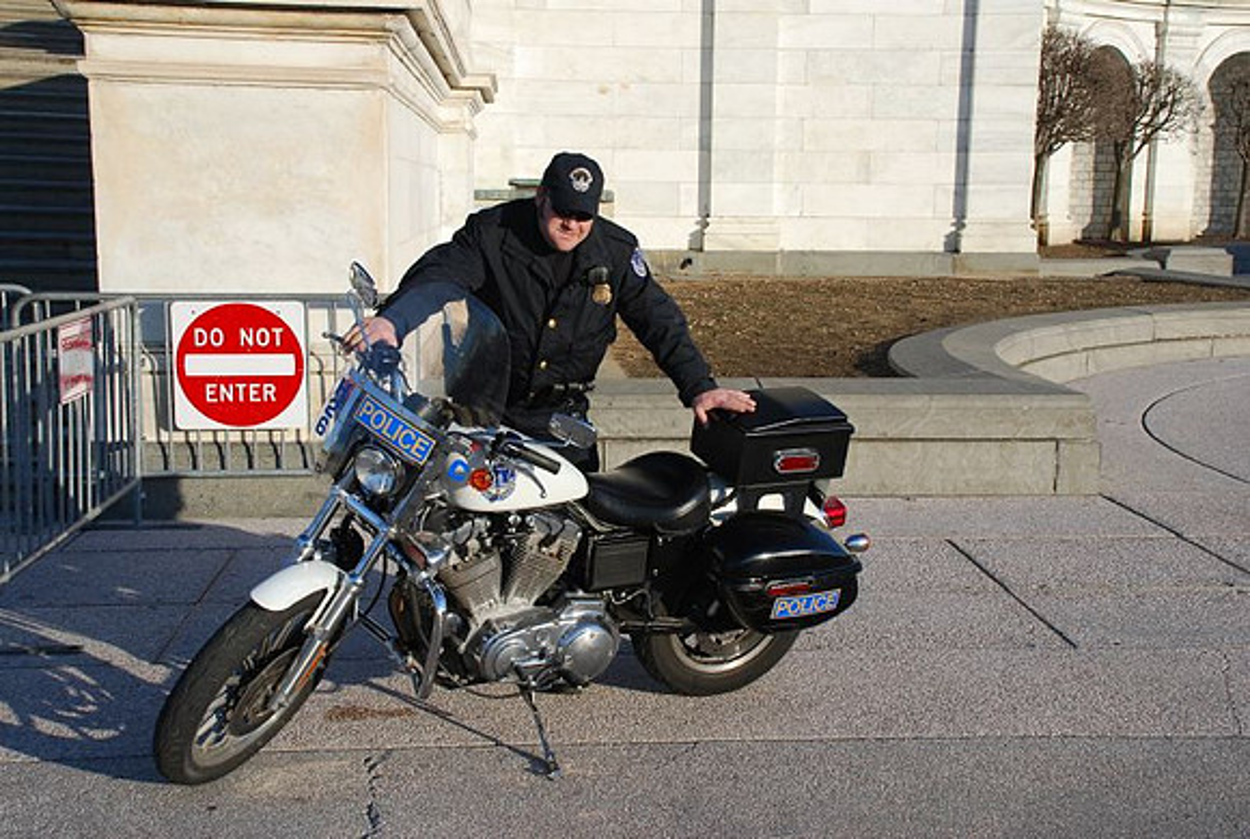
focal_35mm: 46
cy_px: 420
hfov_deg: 42.3
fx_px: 1617
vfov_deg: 29.1
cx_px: 625
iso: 200
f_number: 9
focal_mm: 31
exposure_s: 1/125
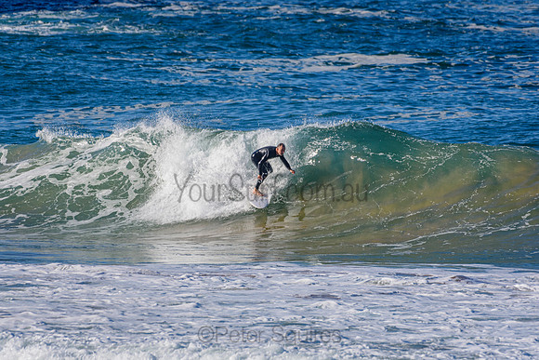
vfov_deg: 1.8
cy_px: 180
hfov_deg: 2.7
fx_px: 11231
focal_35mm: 750
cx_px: 270
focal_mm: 500
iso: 280
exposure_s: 1/2000
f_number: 5.6
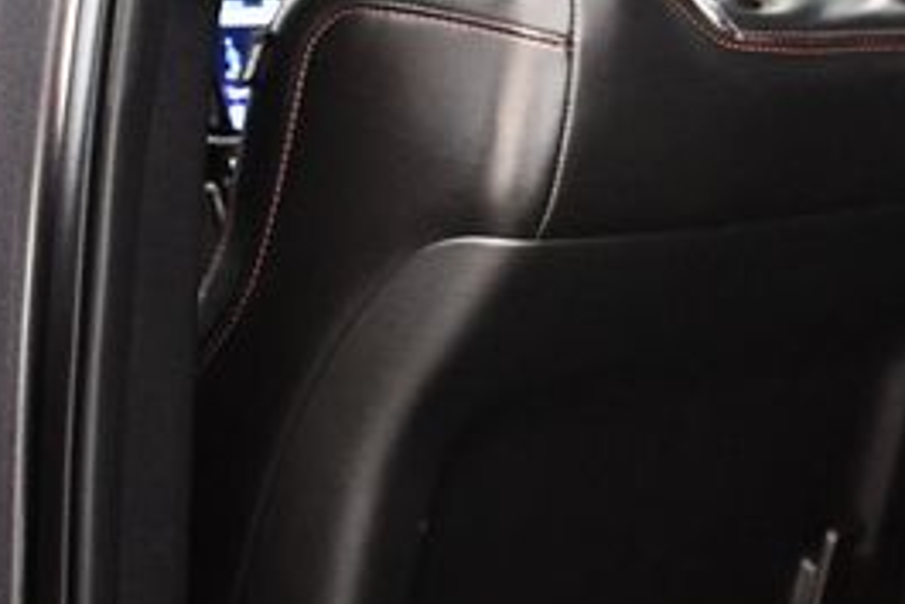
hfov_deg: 22.7
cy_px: 126
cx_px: 826
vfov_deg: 15.6
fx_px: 2188
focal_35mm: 87
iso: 4500
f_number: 3.5
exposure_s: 1/60
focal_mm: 18
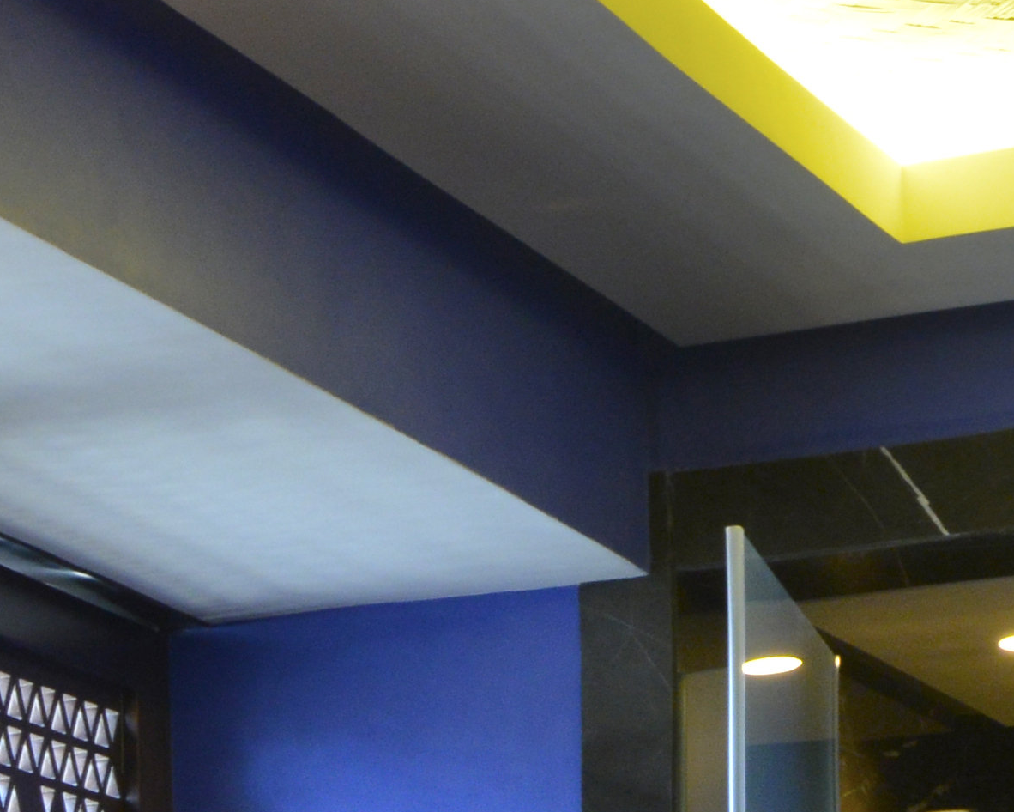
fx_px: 5613
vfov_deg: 7.9
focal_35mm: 187
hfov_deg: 9.6
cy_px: 1690
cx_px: -1000
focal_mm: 32
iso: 640
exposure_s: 1/3
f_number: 10
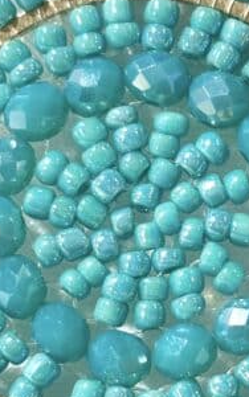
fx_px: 2037
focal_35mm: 188
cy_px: 319
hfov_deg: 7.0
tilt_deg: -52.3
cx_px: 254
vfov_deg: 11.1
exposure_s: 1/165
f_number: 1.6
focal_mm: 5.96
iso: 32
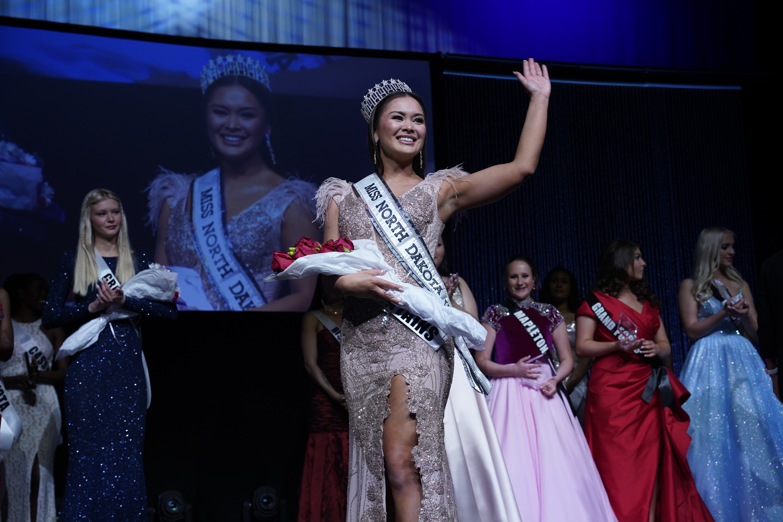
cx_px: 392
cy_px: 261
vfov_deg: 26.6
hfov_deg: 39.1
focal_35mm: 51
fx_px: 1103
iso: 1600
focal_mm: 50.7
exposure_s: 1/250
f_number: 4
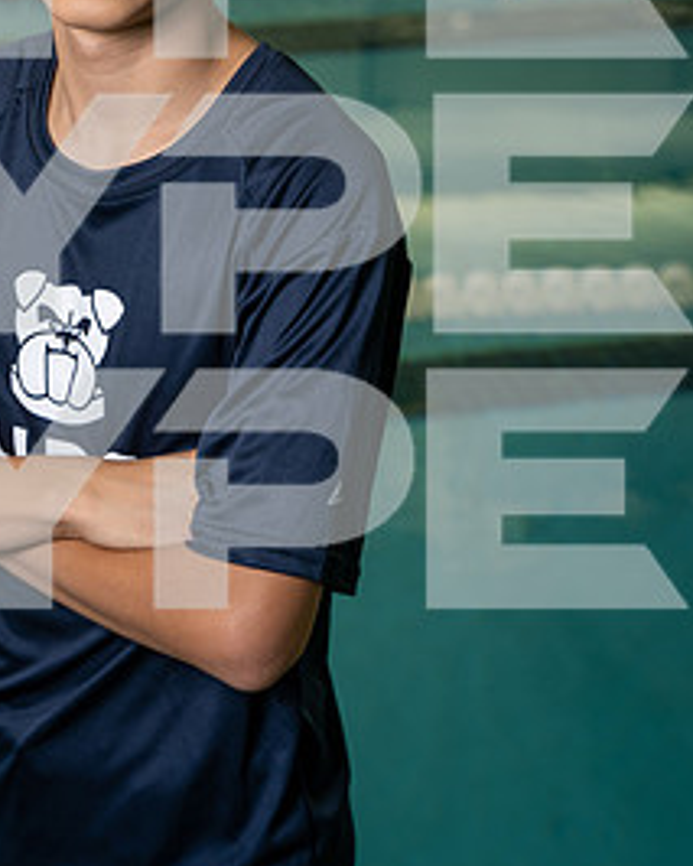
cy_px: 215
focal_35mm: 150
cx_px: 18
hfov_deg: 10.2
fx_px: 3843
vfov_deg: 12.8
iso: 200
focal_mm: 63
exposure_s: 1/250
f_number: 4.5
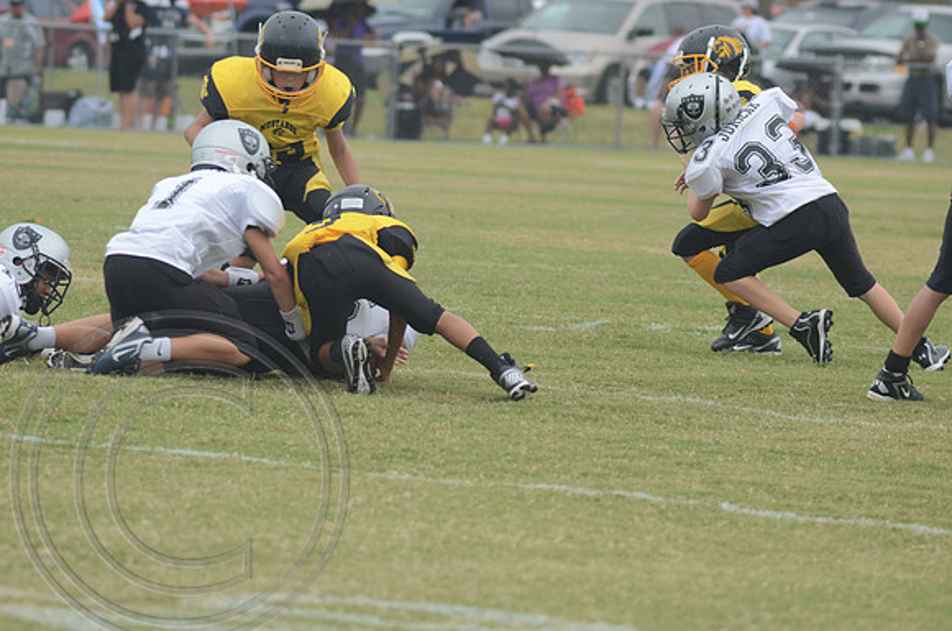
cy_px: 316
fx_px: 7916
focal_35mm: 300
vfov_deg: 4.6
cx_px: 476
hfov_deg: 6.9
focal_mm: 200
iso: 400
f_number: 5.6
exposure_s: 1/800
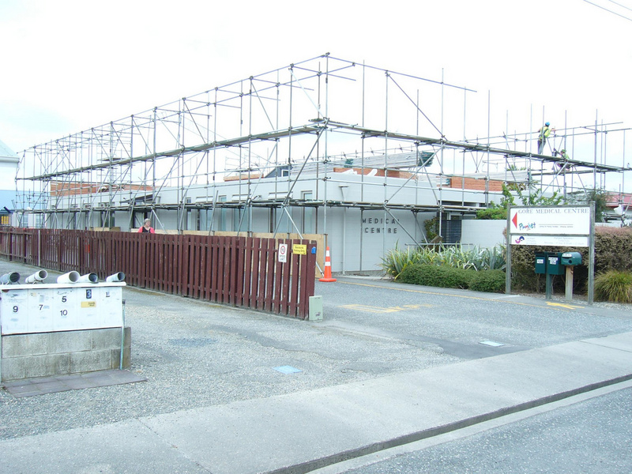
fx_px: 639
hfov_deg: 52.6
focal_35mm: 35
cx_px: 316
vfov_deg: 40.7
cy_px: 237
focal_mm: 5.8
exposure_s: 1/30
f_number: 8
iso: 50
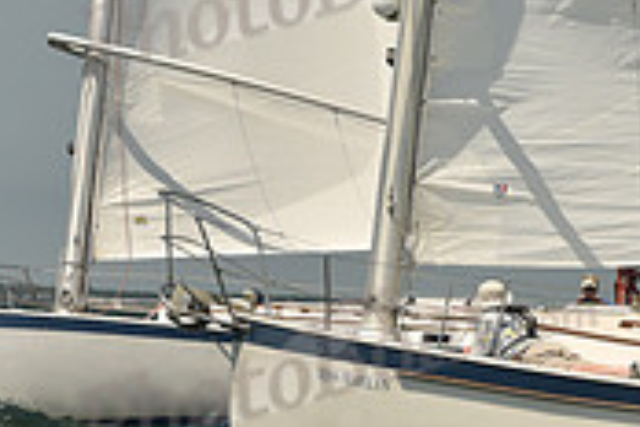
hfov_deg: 7.8
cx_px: 791
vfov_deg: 5.3
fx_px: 4622
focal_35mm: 260
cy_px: 123
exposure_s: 1/1000
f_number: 8
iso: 320
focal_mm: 78
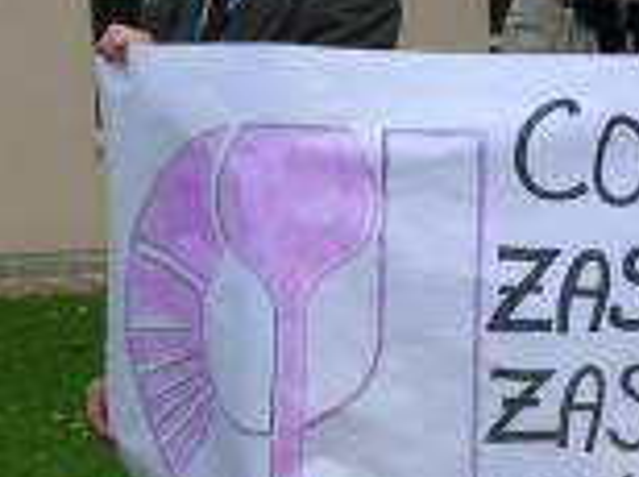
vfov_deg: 6.0
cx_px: 705
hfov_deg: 7.9
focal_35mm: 249
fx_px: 4589
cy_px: 241
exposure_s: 1/355
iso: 50
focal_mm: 10.6
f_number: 4.5
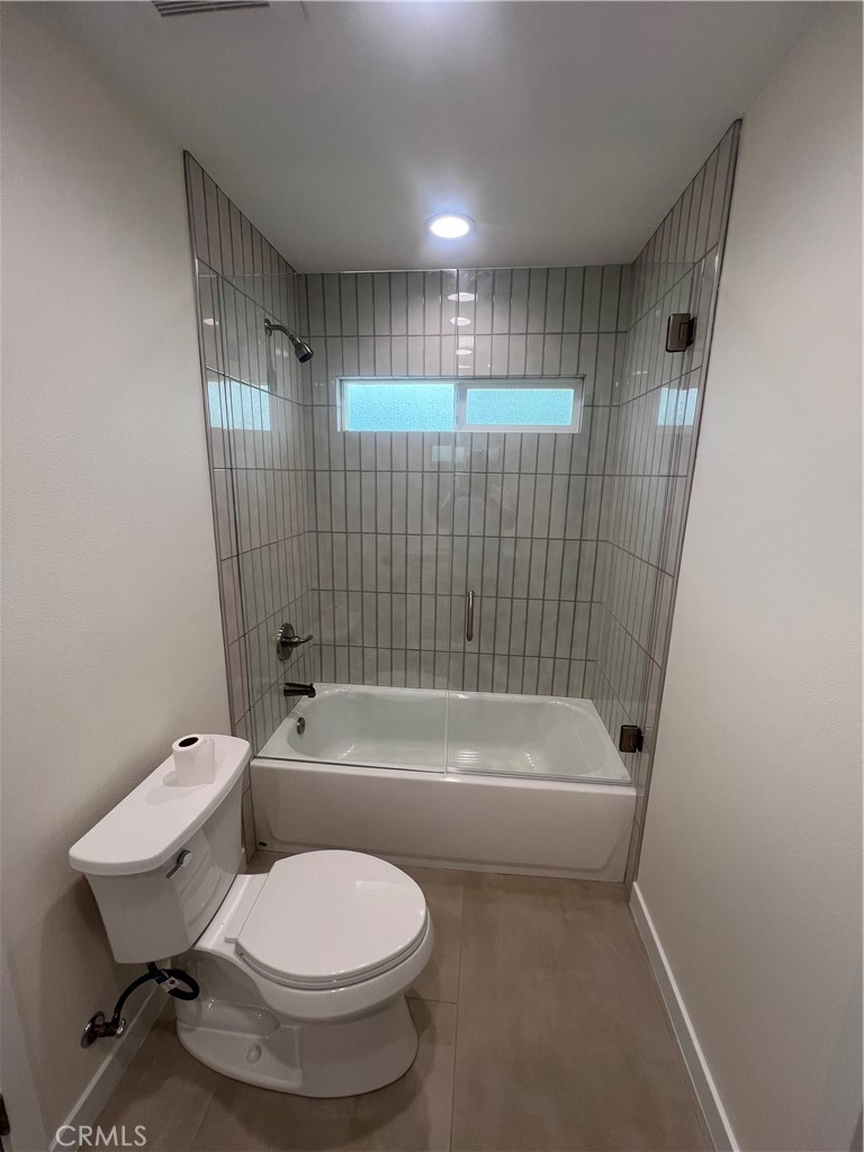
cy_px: 576
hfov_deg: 89.9
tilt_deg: -11.9
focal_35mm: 13
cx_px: 432
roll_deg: -1.1
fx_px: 433
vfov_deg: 106.2
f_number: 1.8
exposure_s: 1/120
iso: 64
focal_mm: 1.57
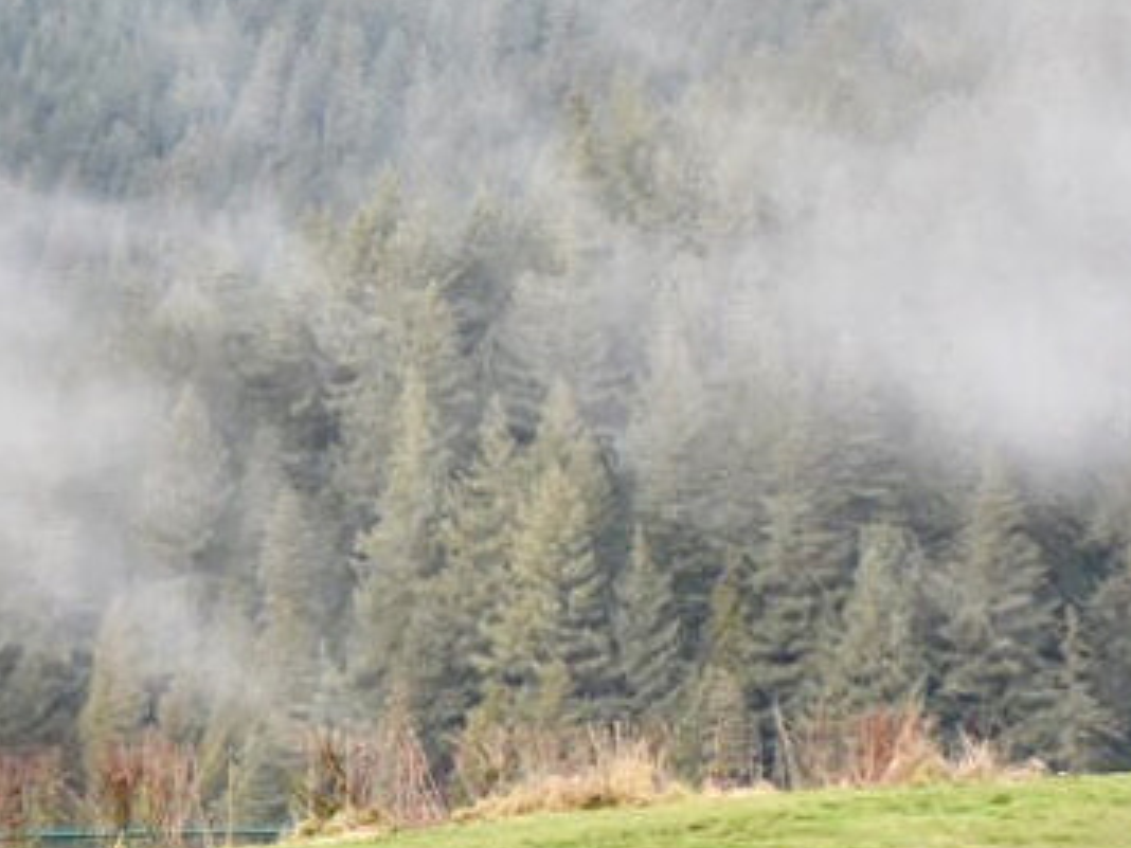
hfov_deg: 6.0
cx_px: -848
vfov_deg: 4.6
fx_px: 10586
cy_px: 430
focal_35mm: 324
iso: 800
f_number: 5.6
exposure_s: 1/125
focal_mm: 50
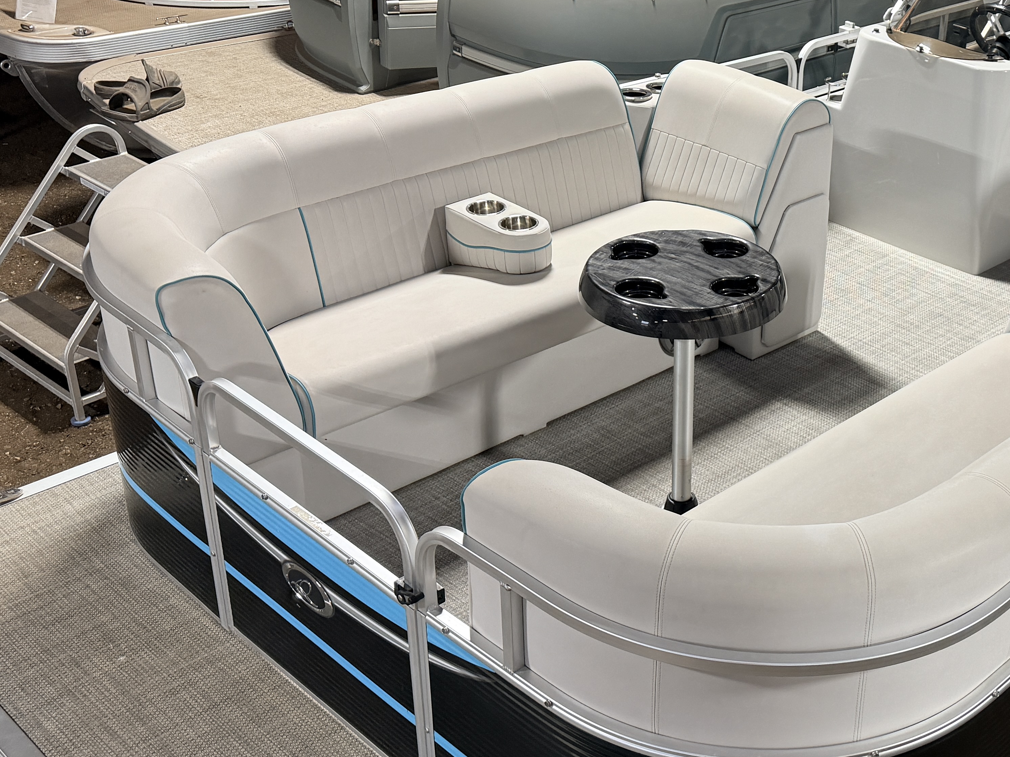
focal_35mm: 46
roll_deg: -5.0
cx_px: 837
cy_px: 333
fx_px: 1342
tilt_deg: -27.9
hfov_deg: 39.3
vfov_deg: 31.5
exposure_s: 1/60
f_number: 1.78
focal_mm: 6.76
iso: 200
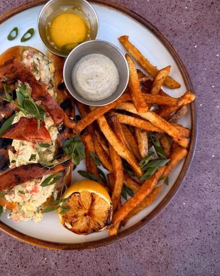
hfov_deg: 43.9
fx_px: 269
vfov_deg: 53.9
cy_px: 111
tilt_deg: -86.8
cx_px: 75
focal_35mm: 33
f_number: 1.78
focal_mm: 6.76
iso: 80
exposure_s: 1/332
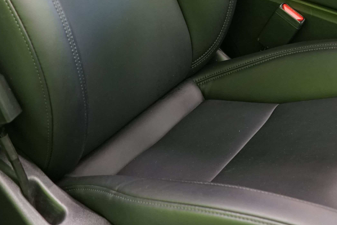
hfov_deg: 24.0
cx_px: 277
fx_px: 777
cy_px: -84
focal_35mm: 83
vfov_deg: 15.5
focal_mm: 29
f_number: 5
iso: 1600
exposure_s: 1/15
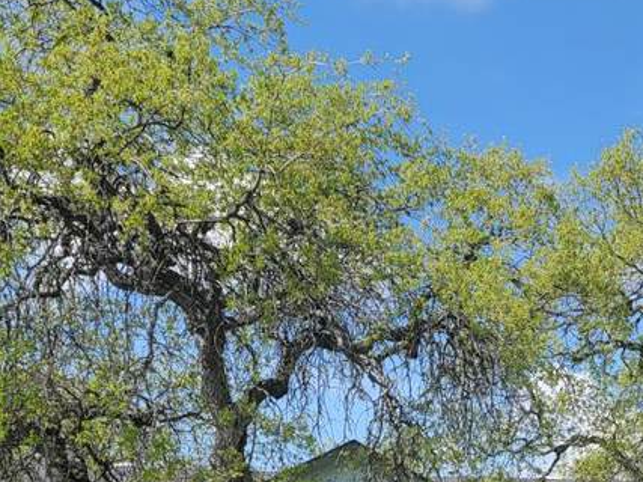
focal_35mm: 72
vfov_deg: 19.2
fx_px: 1337
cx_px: 480
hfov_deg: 26.7
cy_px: 581
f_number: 1.8
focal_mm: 6.7
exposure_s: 1/816
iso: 16
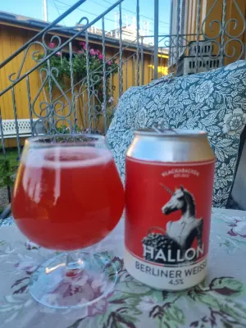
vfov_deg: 67.3
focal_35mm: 26
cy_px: 164
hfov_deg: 53.1
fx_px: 246
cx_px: 123
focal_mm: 5.4
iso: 50
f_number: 1.8
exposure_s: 1/483
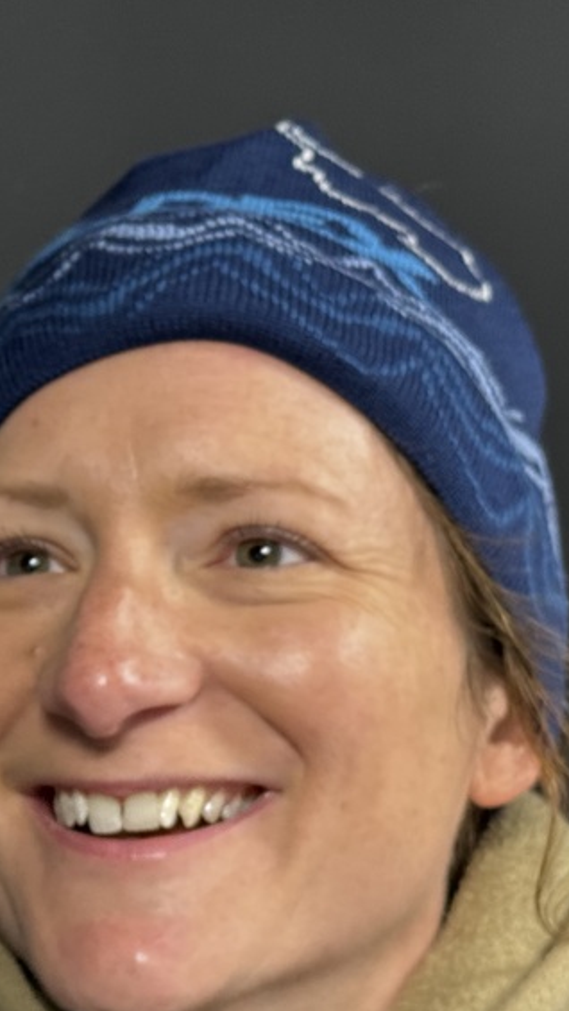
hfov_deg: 16.1
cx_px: 64
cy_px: 646
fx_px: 1984
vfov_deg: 28.5
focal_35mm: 74
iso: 400
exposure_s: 1/33
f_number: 1.78
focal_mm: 6.76
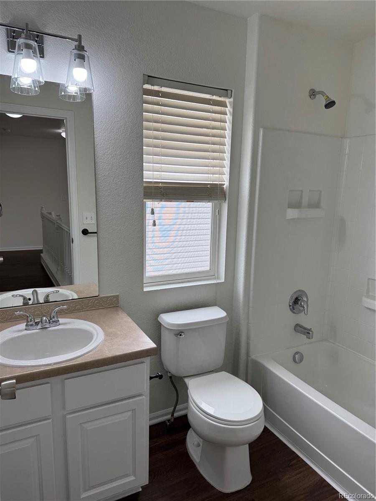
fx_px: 348
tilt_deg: -11.6
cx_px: 188
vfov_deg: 71.6
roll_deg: -0.4
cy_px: 250
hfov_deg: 56.8
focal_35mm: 24
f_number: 1.78
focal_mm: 6.76
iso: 80
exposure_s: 1/323
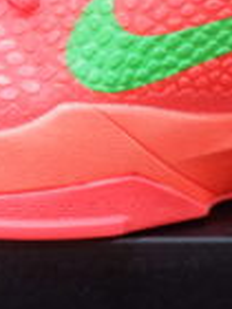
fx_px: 849
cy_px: -23
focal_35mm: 95
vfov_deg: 19.8
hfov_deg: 15.2
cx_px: -22
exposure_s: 1/25
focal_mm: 15
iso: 640
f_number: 3.5
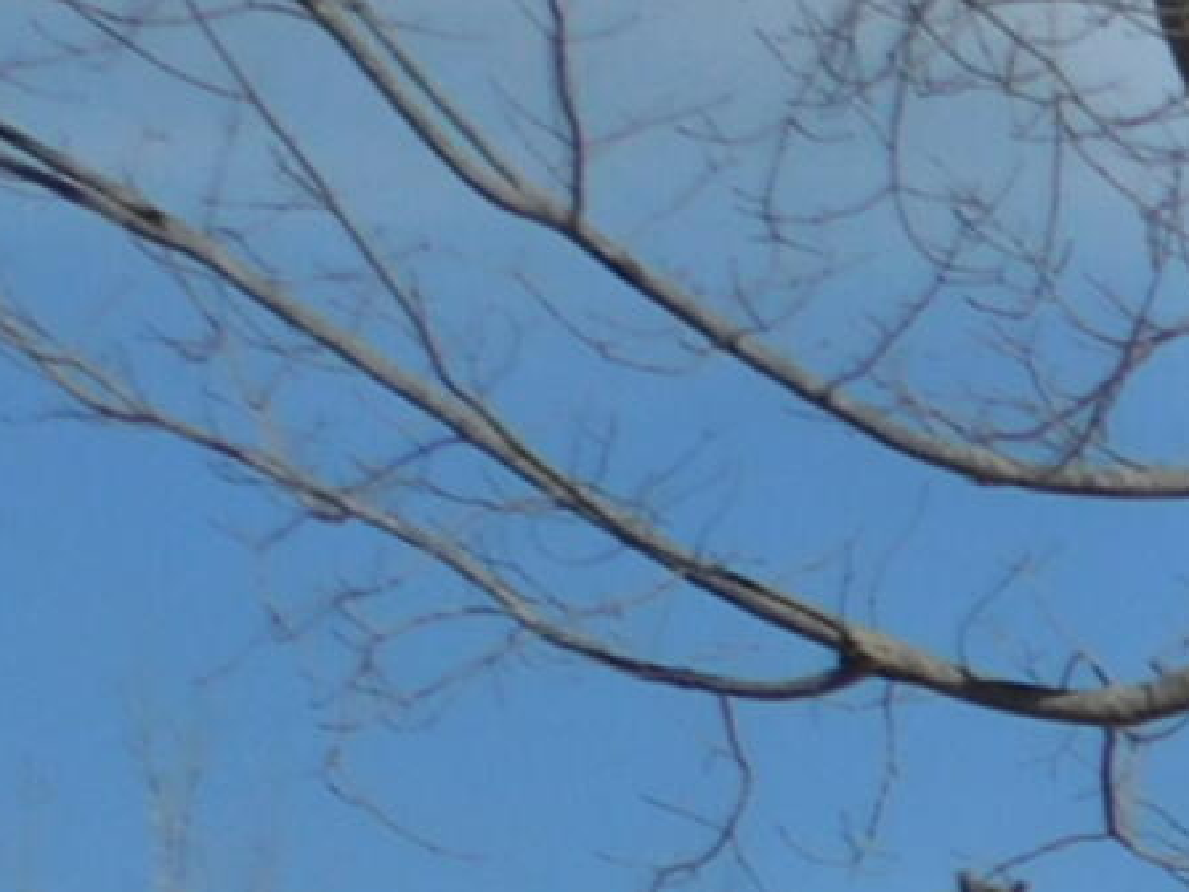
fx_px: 6904
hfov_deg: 8.2
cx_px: 3657
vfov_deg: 6.9
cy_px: 2326
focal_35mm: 201
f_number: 6.4
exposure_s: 1/1000
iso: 125
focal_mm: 5.3
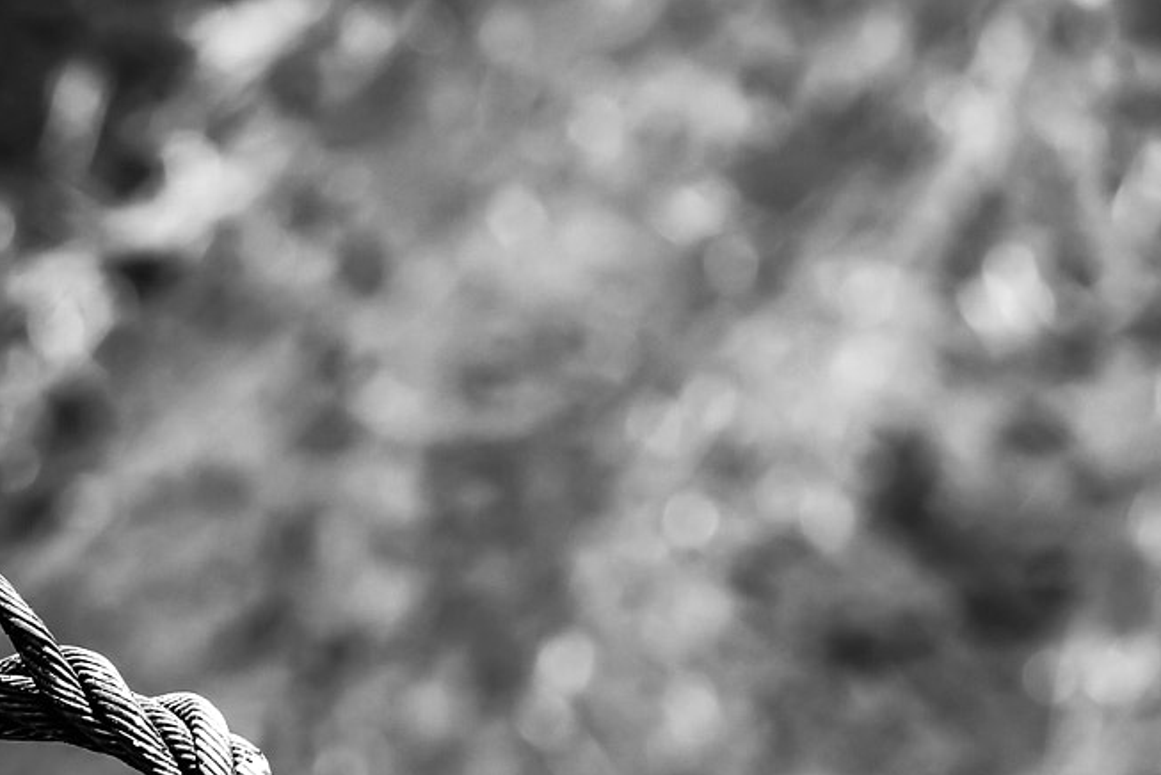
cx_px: 932
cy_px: 700
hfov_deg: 9.6
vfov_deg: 6.4
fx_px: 6872
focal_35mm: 213
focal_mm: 58
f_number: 7.1
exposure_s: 1/400
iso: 200
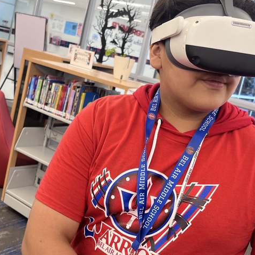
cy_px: 109
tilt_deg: -7.0
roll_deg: -12.5
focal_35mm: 48
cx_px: 122
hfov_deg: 35.4
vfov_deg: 35.3
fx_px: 400
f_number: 1.6
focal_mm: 5.1
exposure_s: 1/75
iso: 80
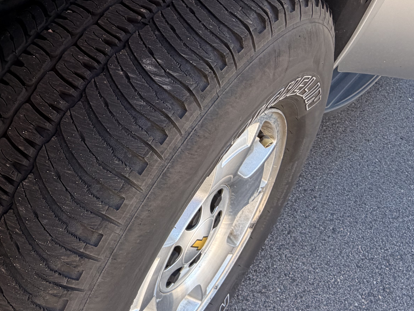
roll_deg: -2.2
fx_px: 407
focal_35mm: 34
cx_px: 116
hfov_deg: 52.1
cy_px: 150
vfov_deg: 41.8
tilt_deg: -40.6
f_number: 2.2
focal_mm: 2.22
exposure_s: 1/166
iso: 40
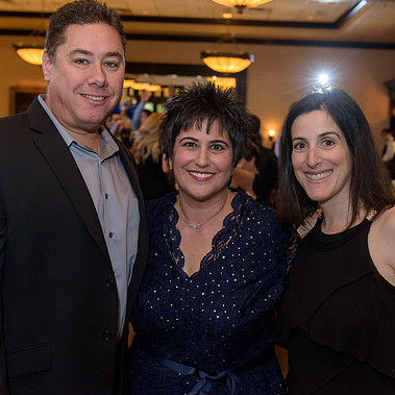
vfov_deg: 32.8
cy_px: 194
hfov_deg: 32.8
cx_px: 193
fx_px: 671
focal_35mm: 52
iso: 1600
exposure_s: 1/125
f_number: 3.2
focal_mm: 40
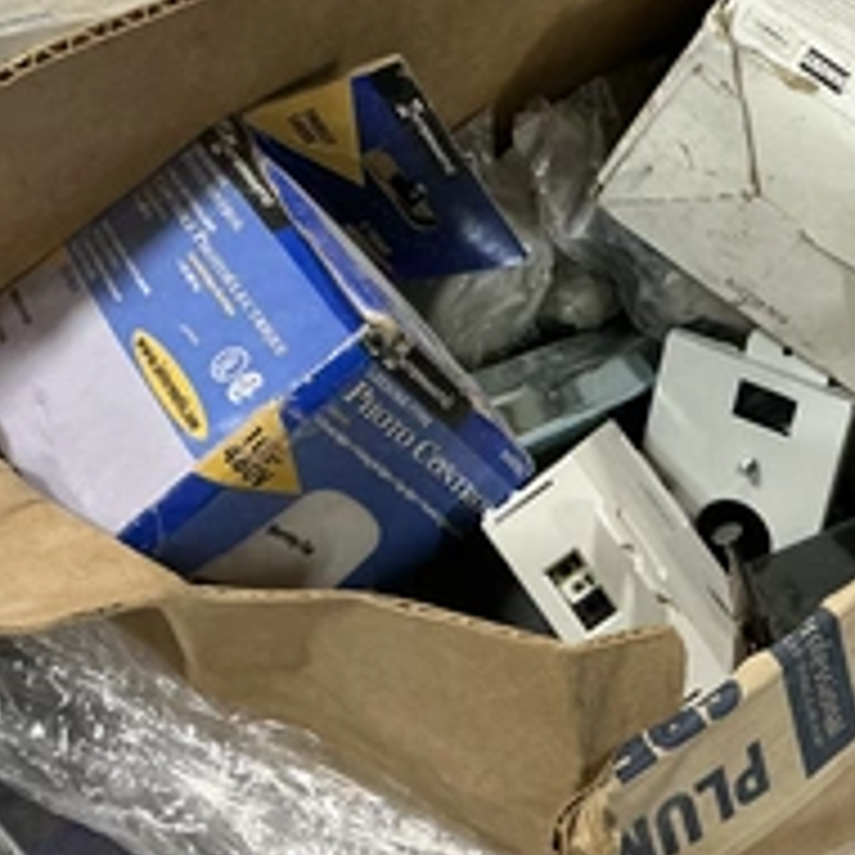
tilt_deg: -50.0
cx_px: 684
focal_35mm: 52
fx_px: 1453
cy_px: 230
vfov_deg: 32.3
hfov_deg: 31.9
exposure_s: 1/60
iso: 250
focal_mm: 3
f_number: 1.8
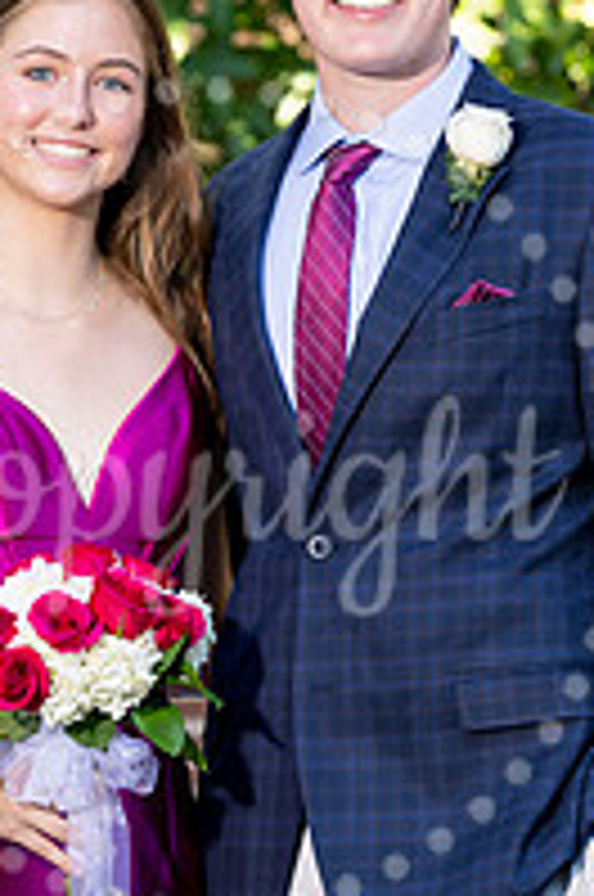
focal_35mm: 272
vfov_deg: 7.6
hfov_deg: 5.0
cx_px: 212
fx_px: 6755
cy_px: 495
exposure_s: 1/200
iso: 400
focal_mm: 120
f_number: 5
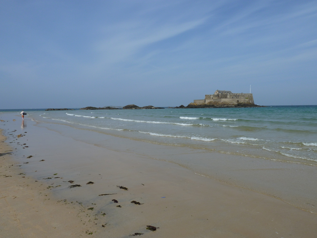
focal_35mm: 25
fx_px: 229
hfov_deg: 69.4
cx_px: 158
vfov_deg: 54.9
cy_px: 119
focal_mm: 4.1
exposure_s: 1/500
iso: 80
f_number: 5.6
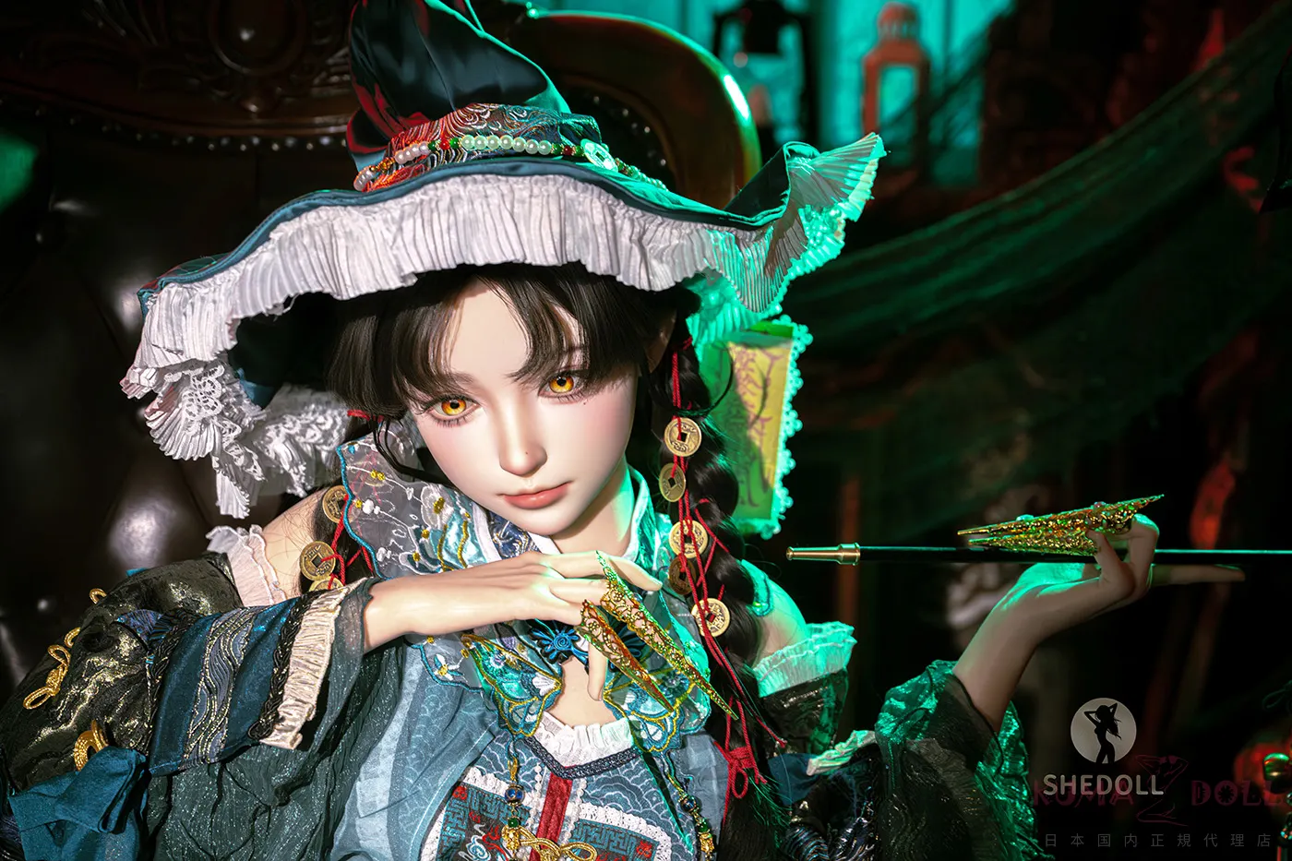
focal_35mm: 70
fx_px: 2512
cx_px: 646
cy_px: 430
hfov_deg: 28.8
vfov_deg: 19.5
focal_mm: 70
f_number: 4.5
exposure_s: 1/80
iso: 800
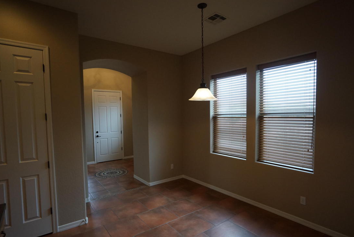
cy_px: 124
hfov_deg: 86.9
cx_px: 179
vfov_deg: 64.6
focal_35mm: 19
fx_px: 187
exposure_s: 1/160
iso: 2500
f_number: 4
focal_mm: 18
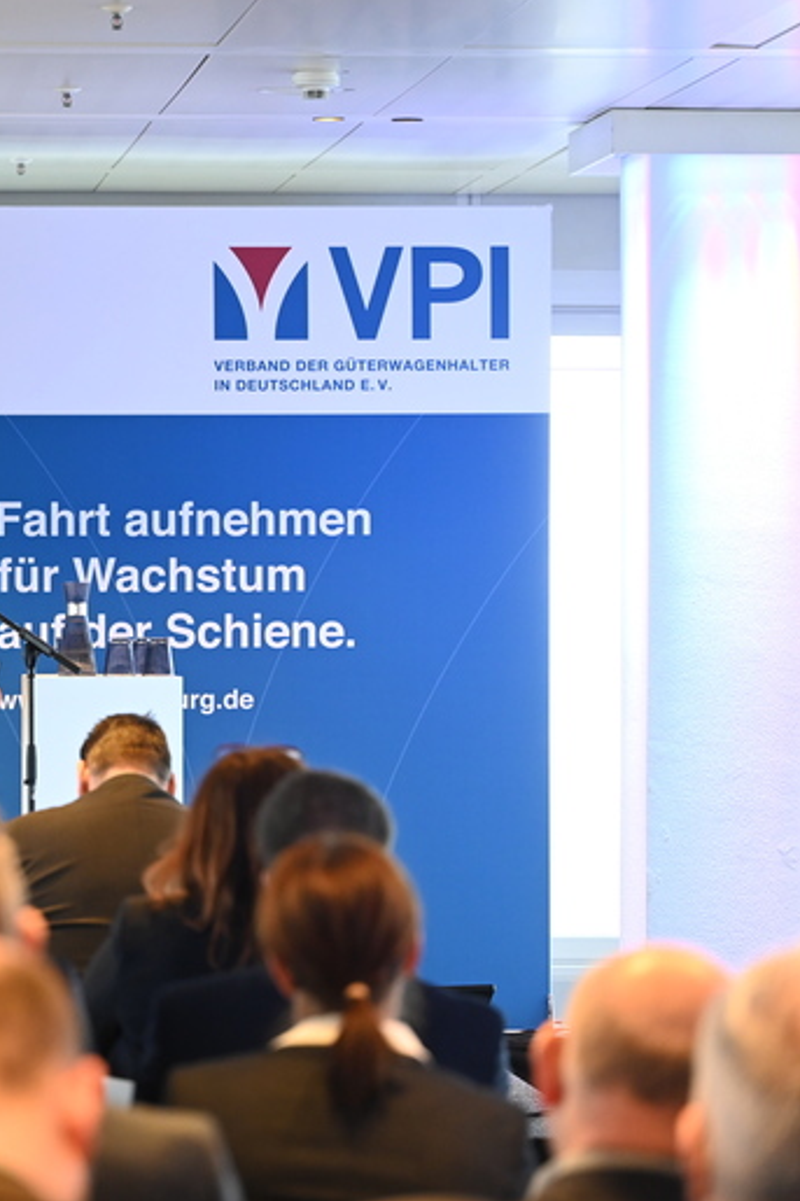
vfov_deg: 12.9
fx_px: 5303
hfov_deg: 8.6
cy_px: 597
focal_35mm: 159
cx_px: -82
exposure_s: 1/100
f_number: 3.5
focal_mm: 105
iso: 2500
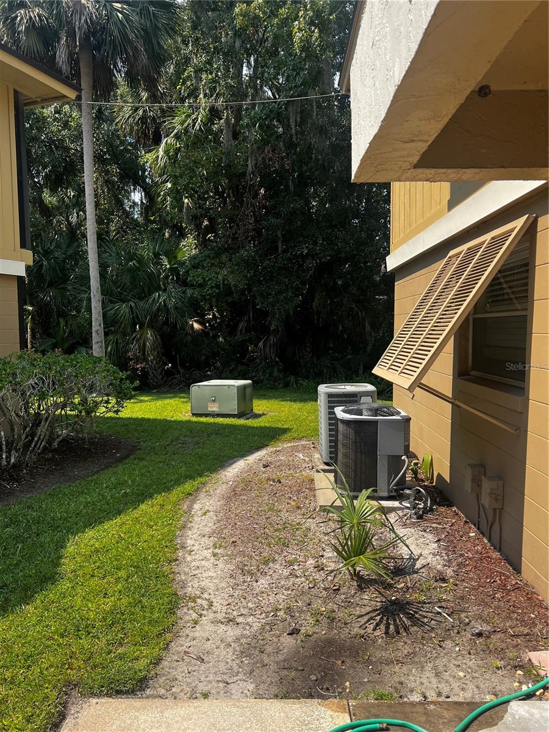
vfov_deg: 67.3
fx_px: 550
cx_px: 274
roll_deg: +0.3
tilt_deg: -5.2
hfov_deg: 53.1
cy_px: 366
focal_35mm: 26
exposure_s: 1/2008
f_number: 1.5
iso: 50
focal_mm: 5.7
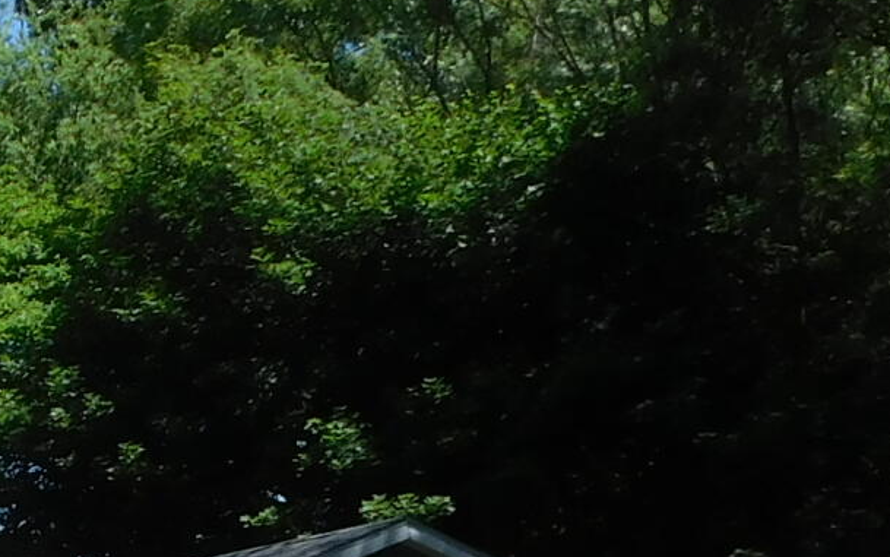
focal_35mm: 120
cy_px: 617
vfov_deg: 10.8
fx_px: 2911
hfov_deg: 15.4
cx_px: -614
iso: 125
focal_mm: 4
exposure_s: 1/1250
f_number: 3
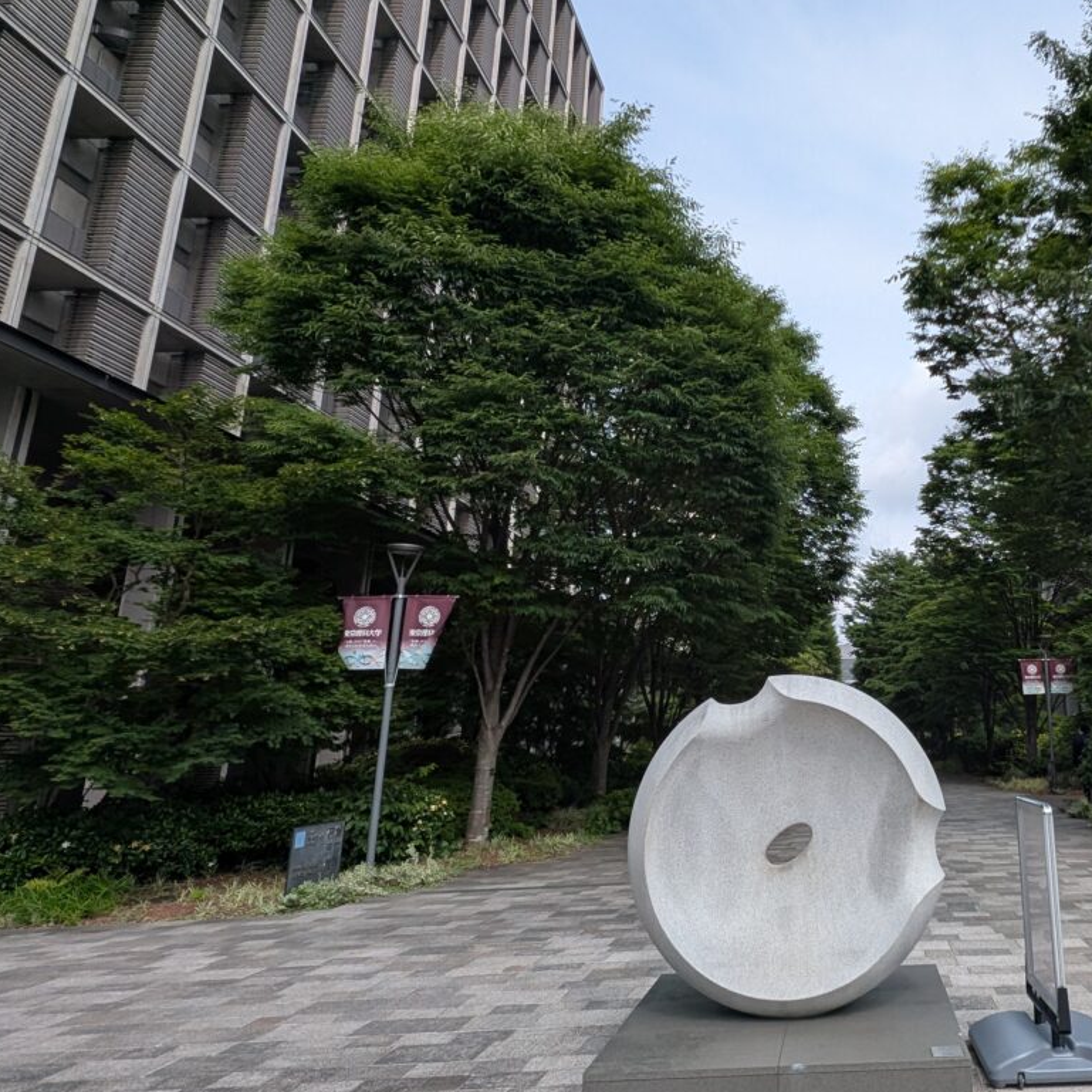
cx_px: 878
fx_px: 821
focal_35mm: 23
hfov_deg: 61.6
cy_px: 492
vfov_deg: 67.1
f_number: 2.2
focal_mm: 1.95
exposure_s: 1/1295
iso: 50
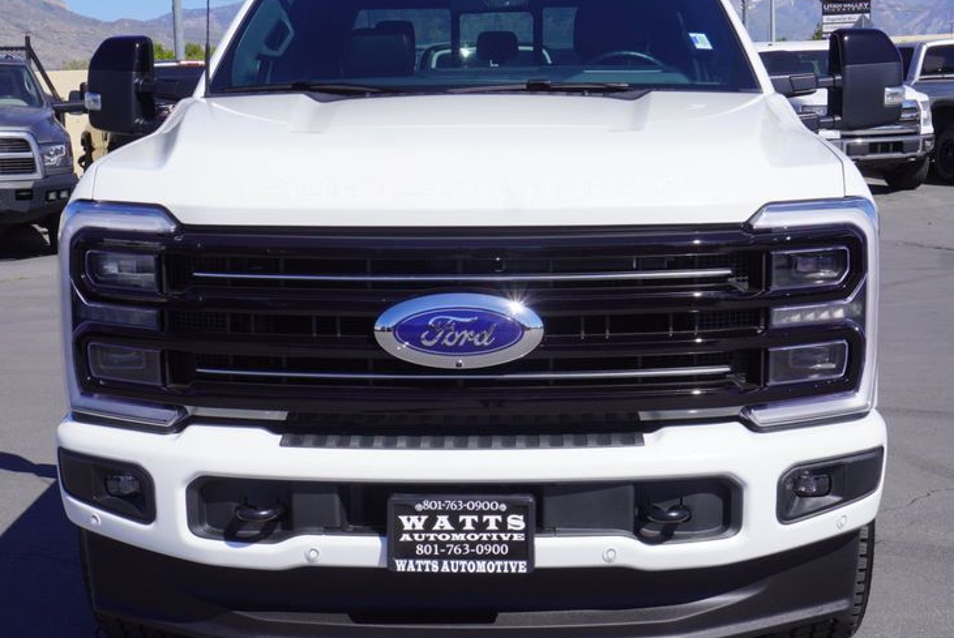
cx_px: 457
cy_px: 330
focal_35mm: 57
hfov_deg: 35.2
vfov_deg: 24.0
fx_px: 1504
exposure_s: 1/200
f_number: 11
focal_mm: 27
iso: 100
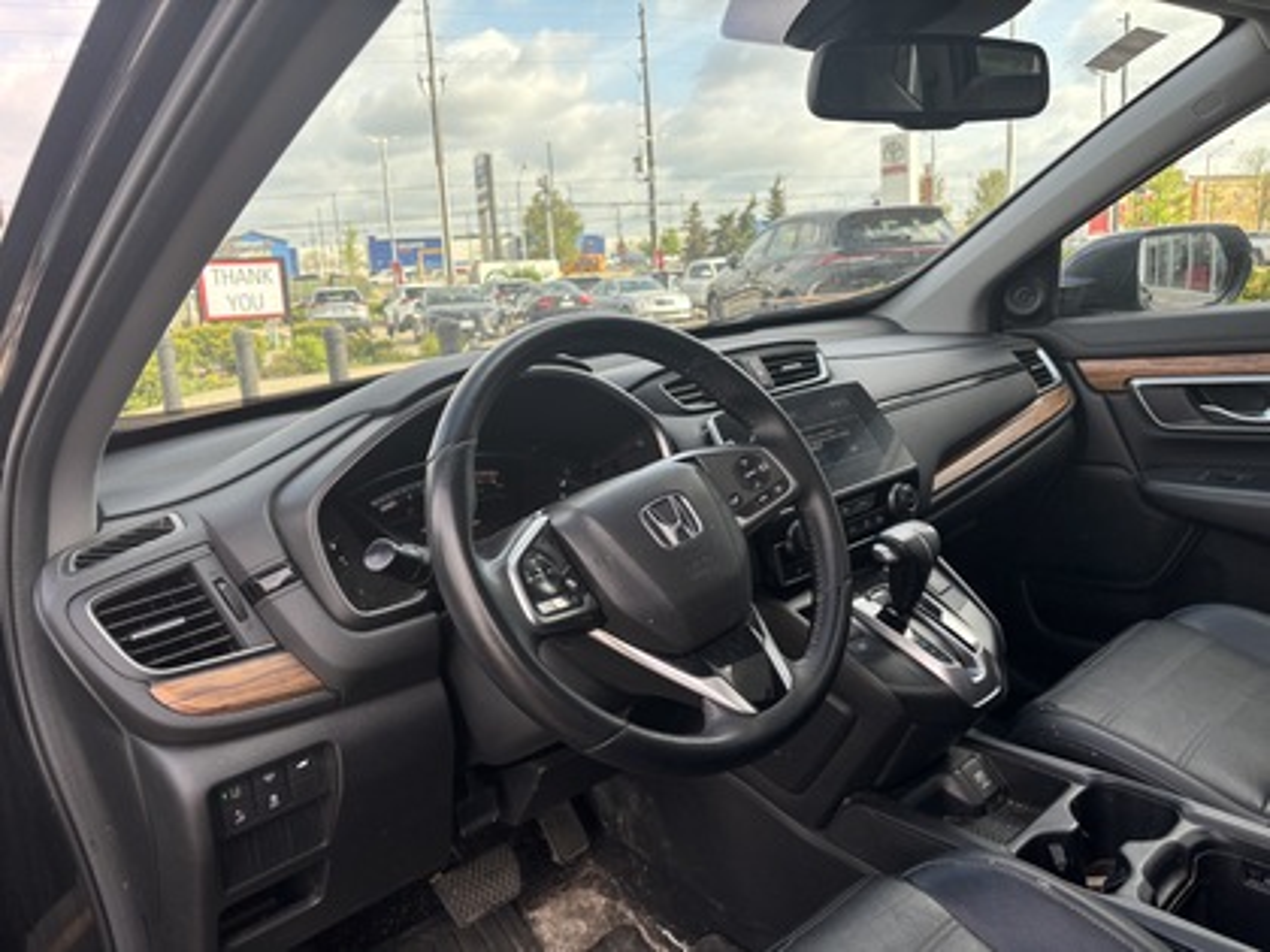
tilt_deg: -12.5
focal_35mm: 26
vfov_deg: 53.1
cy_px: 476
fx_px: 954
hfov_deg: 67.3
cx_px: 635
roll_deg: +3.4
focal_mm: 5.96
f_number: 1.6
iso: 50
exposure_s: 1/416
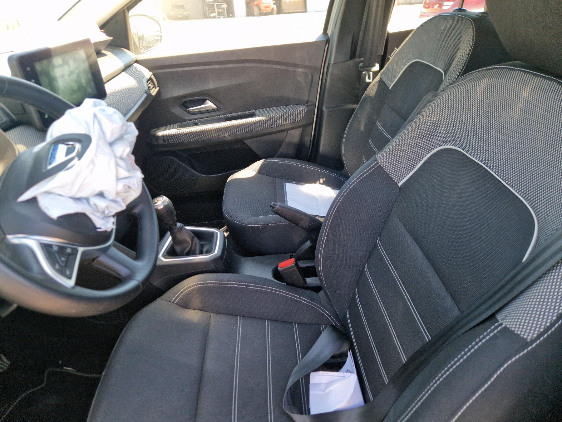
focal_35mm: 23
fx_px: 373
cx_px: 281
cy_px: 211
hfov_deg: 73.9
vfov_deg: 58.9
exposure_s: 1/100
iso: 50
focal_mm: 5.4
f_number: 1.8
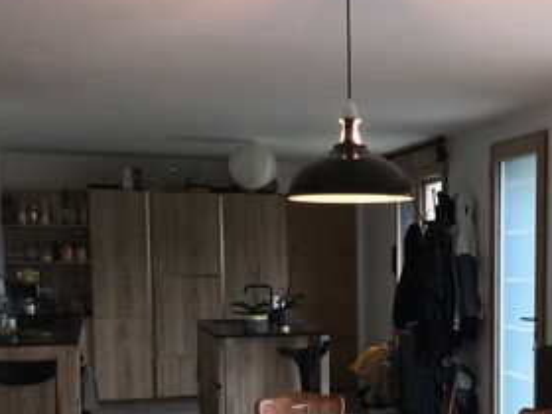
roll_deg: -1.4
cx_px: 489
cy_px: 353
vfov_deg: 23.9
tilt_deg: -4.5
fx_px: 957
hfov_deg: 30.8
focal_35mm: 60
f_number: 1.8
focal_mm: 3.99
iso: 20
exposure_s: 1/31
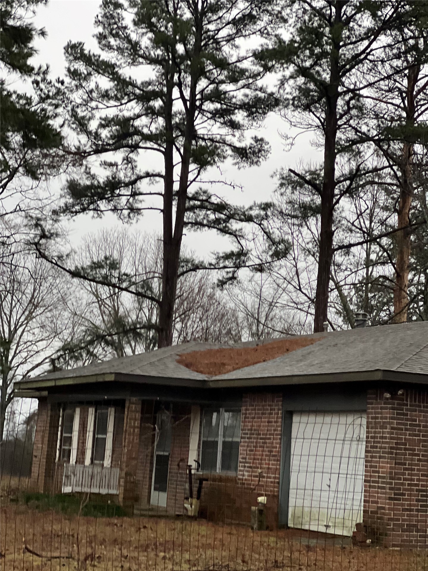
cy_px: 286
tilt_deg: +8.8
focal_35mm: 77
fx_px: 1269
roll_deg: -3.5
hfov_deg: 19.1
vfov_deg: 25.3
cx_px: 214
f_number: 2.8
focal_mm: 9
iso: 200
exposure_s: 1/121
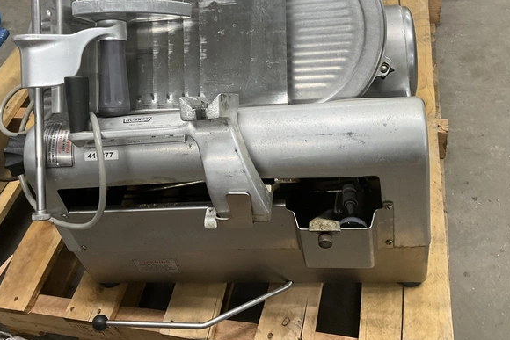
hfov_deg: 49.5
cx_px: 251
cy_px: 99
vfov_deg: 33.7
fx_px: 553
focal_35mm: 39
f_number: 1.8
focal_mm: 3
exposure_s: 1/60
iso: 125
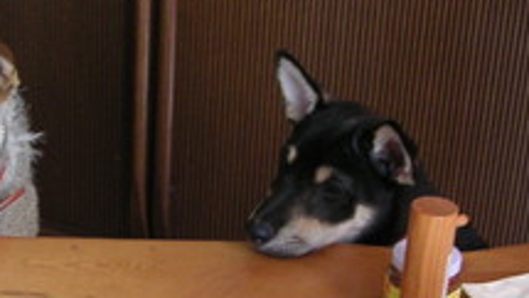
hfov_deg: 22.1
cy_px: 261
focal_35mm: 96
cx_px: 185
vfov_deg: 12.5
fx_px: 1347
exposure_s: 1/45
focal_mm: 5.5
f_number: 2.9
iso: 125
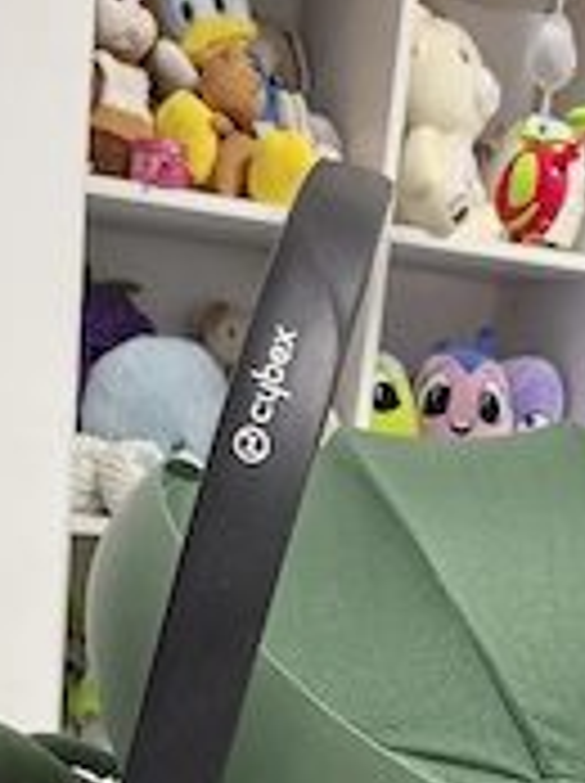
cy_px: 752
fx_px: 1197
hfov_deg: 27.5
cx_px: 292
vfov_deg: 33.6
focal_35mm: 53
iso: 320
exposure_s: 1/33
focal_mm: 5.54
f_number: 1.8
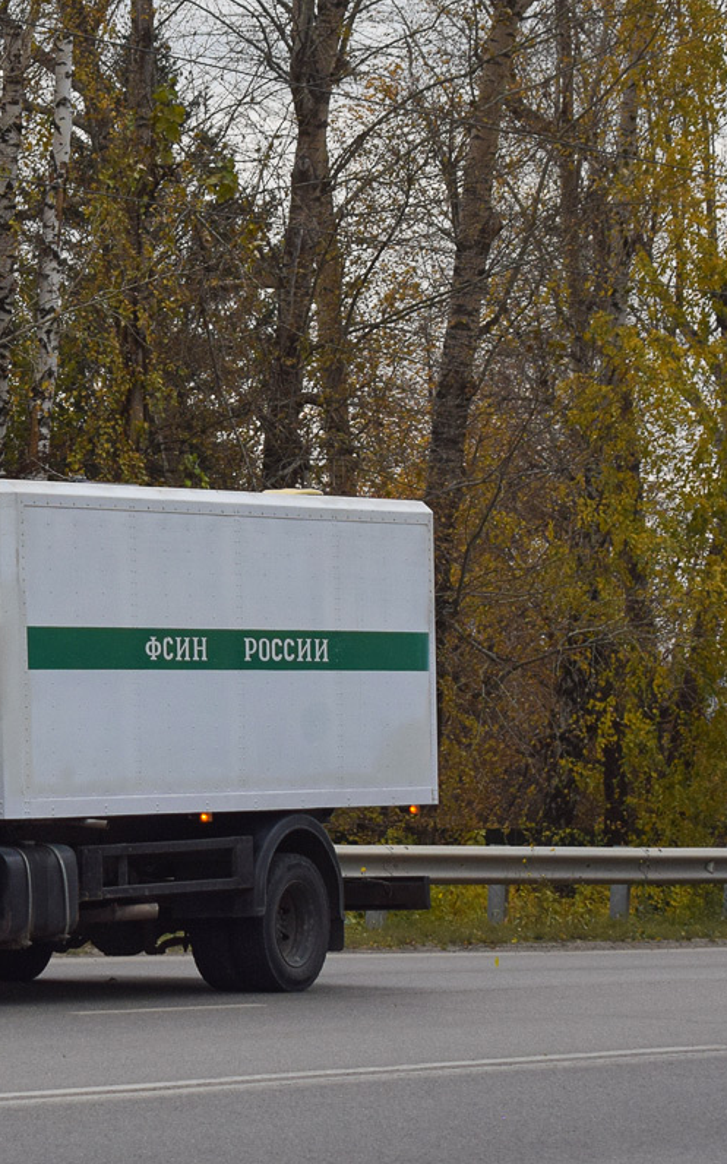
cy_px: 582
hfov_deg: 10.2
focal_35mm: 127
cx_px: -133
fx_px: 4022
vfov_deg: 16.5
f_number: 5.6
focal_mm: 55
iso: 400
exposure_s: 1/800
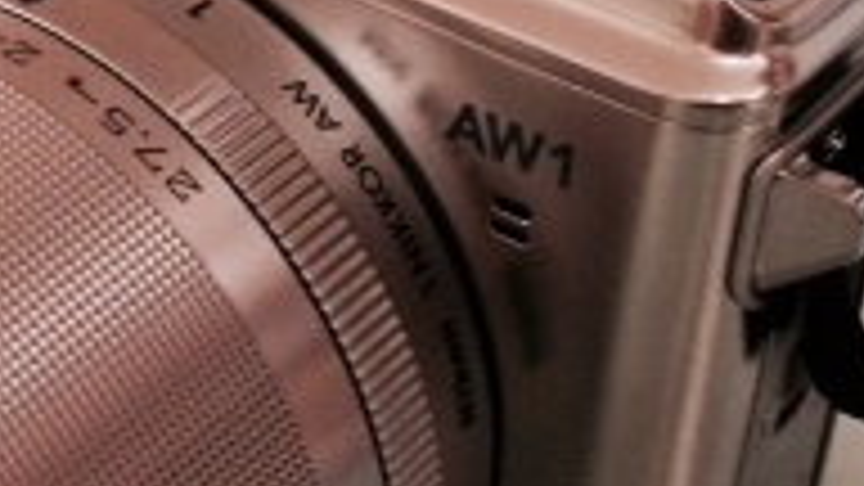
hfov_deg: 17.4
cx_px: -18
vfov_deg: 10.0
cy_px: 486
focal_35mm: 120
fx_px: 2749
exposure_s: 1/15
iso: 640
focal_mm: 4.12
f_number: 2.4
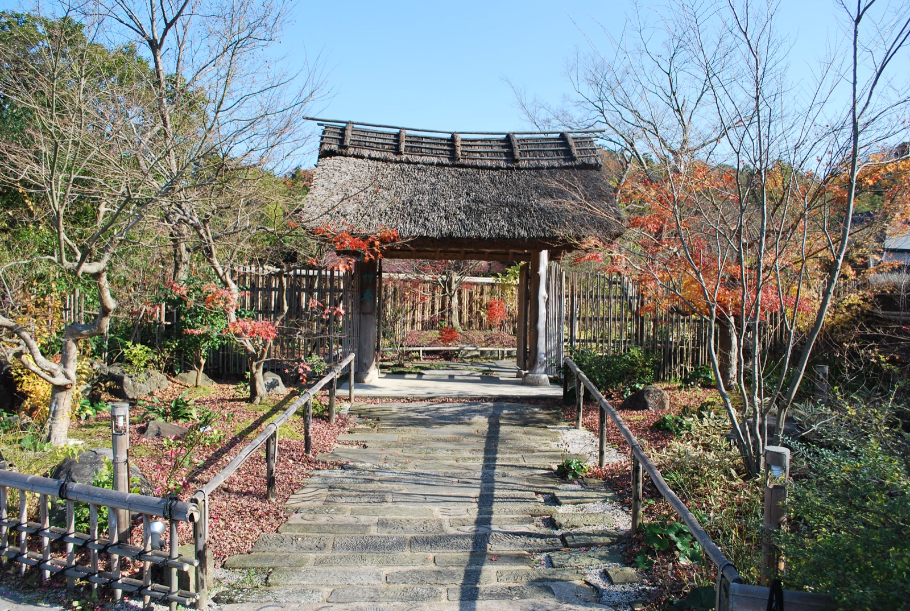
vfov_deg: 48.1
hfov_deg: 67.3
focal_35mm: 27
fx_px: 684
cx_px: 455
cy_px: 306
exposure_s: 1/200
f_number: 7.1
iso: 100
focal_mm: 18
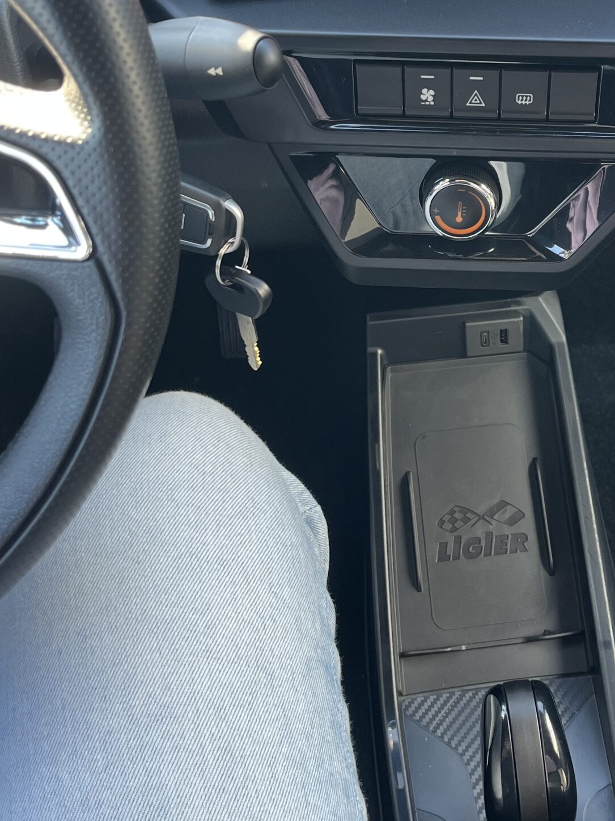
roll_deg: +1.1
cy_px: 282
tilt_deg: -44.1
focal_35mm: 46
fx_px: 1090
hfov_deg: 31.0
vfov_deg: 40.8
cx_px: 454
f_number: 1.6
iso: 100
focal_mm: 5.1
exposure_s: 1/122
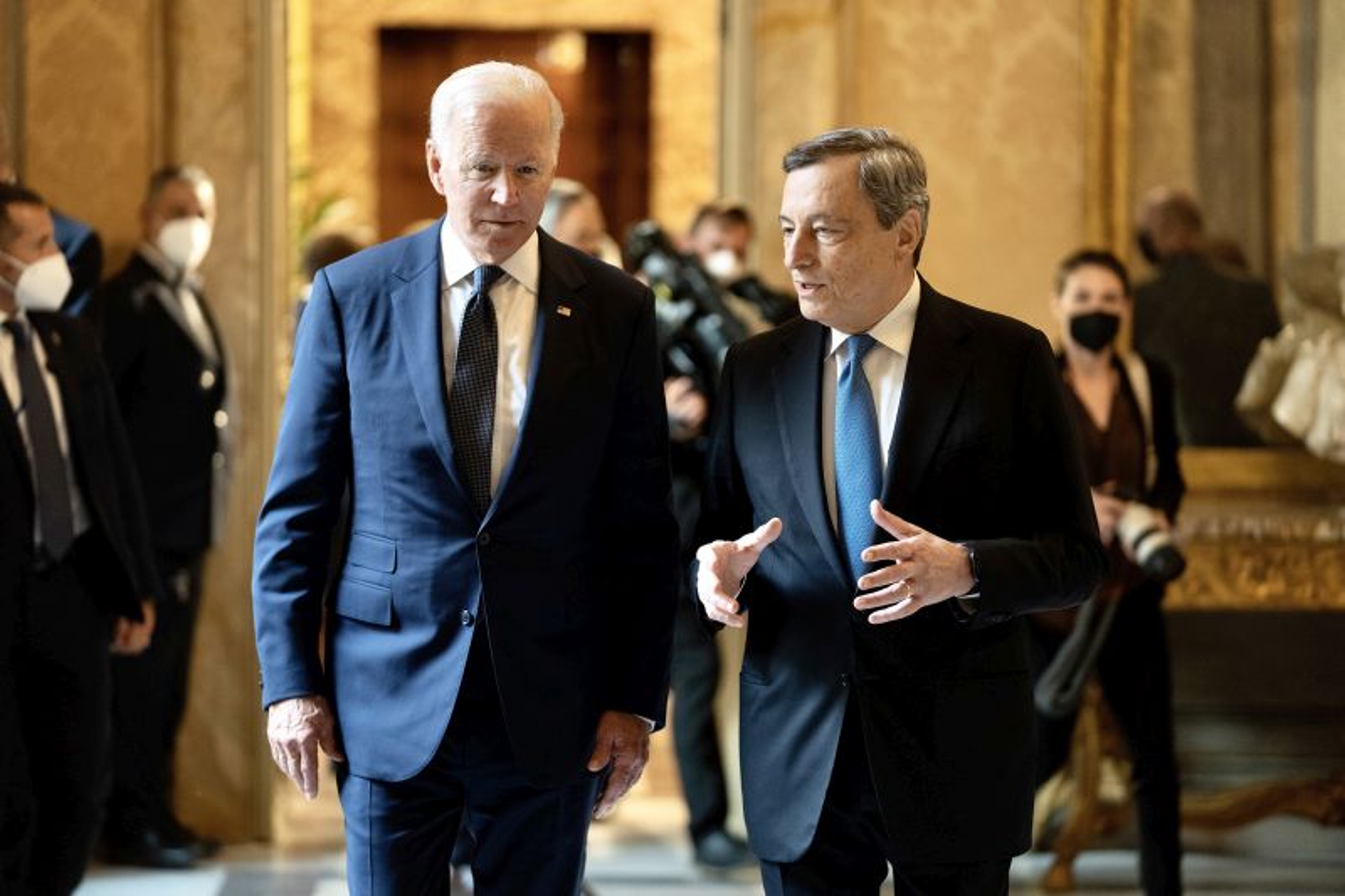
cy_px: 448
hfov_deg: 16.5
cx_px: 672
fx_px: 4632
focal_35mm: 124
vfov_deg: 11.1
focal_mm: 124
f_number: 2.8
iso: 3200
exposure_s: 1/250
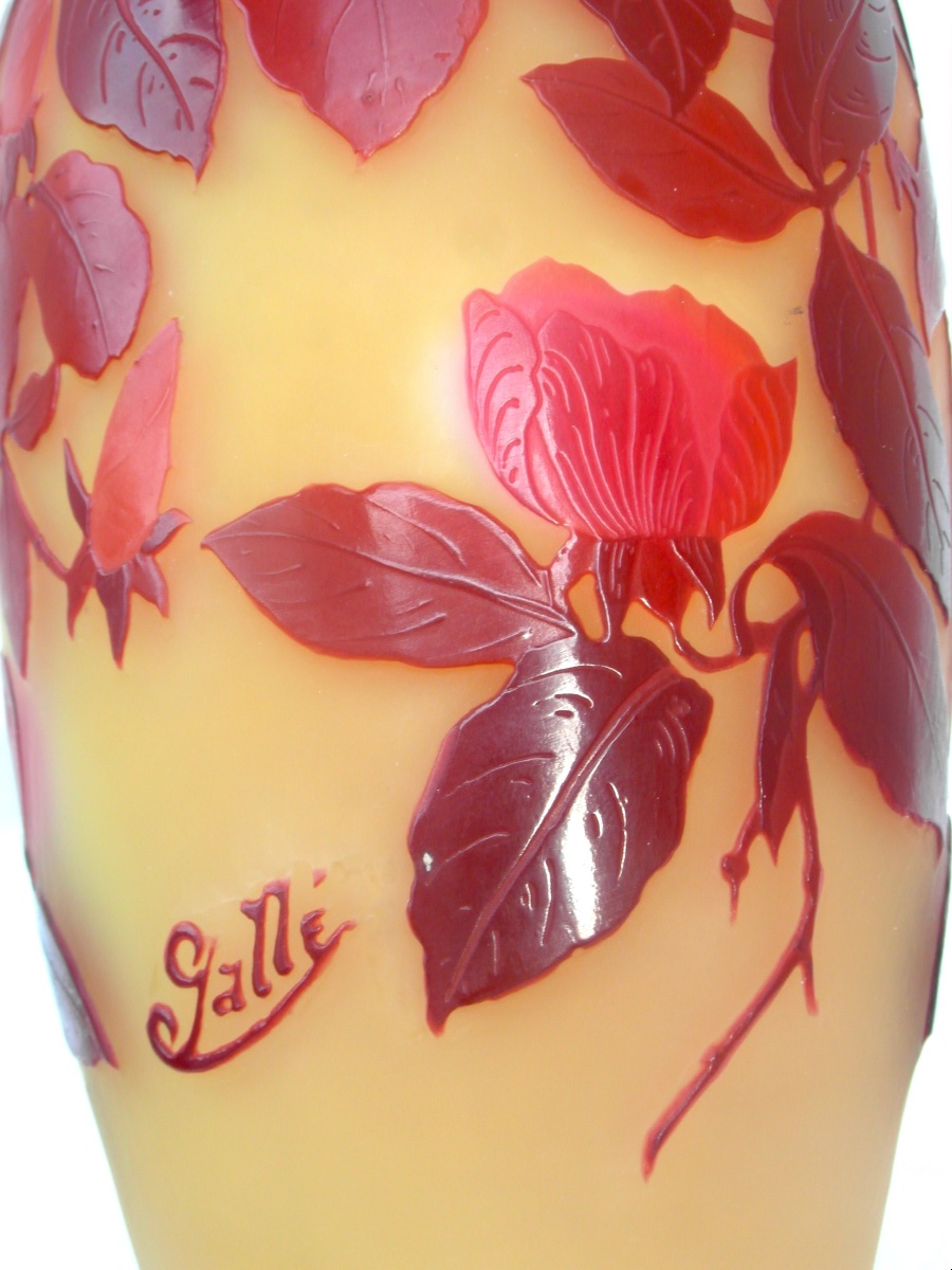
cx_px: 476
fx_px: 2273
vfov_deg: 31.2
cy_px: 635
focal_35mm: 62
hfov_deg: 23.7
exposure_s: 1/45
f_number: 5.4
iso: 80
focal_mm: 10.2
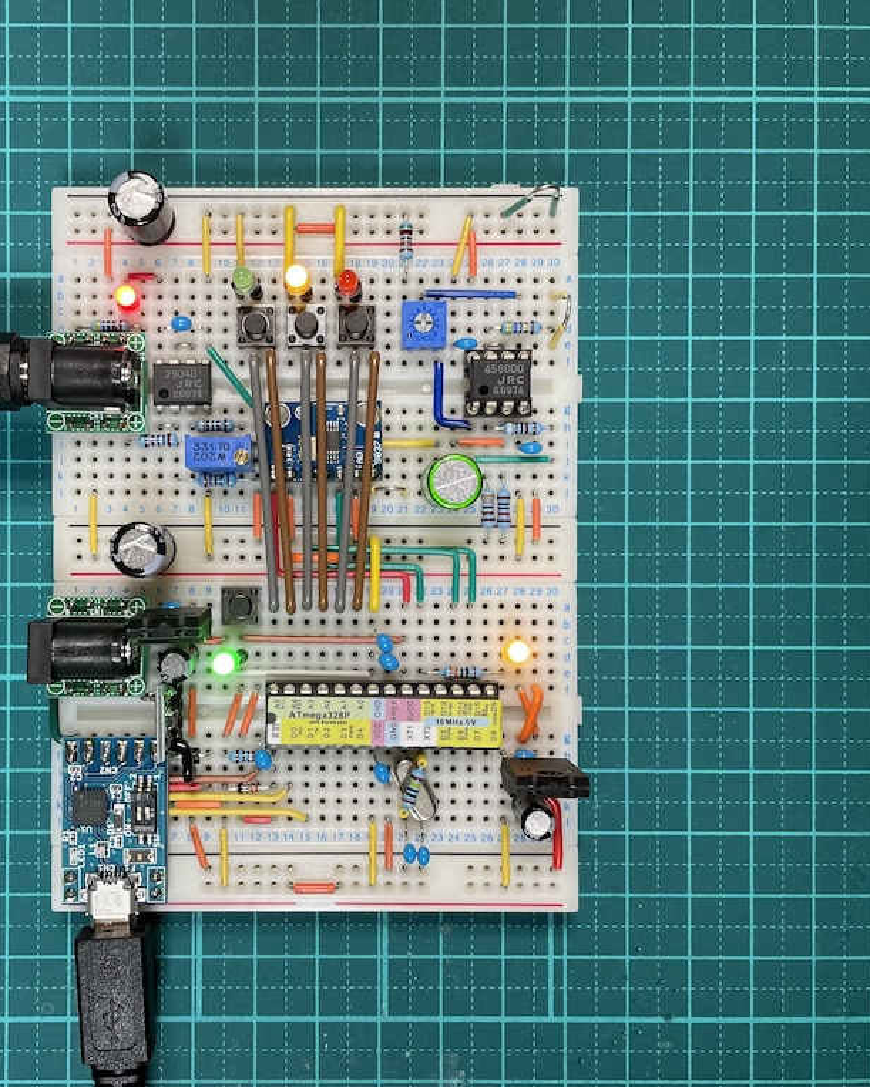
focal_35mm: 34
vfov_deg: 52.8
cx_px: 316
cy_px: 545
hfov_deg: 43.0
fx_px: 1095
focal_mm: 4.2
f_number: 1.6
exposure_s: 1/60
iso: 80
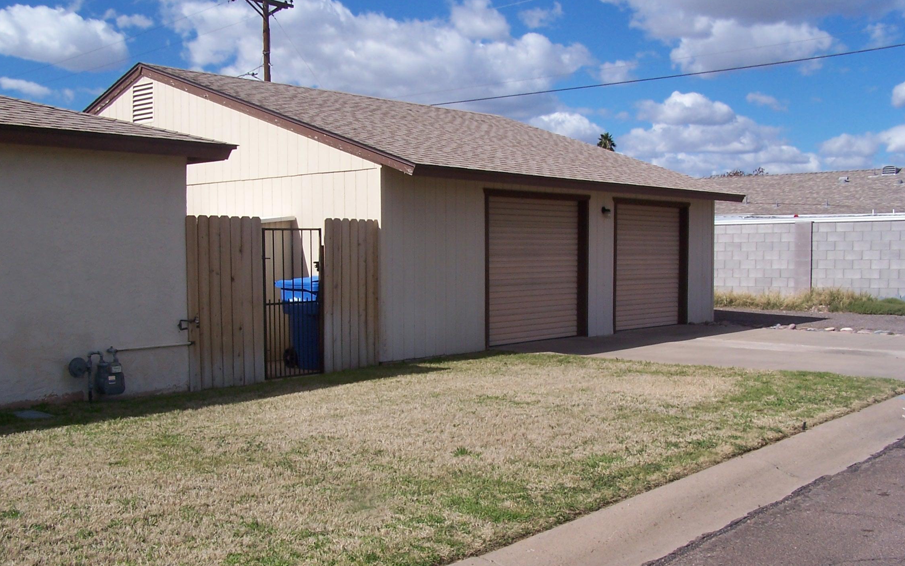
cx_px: 456
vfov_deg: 31.2
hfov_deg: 48.2
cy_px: 340
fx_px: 1011
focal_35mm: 41
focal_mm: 6.3
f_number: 5.6
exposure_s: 1/500
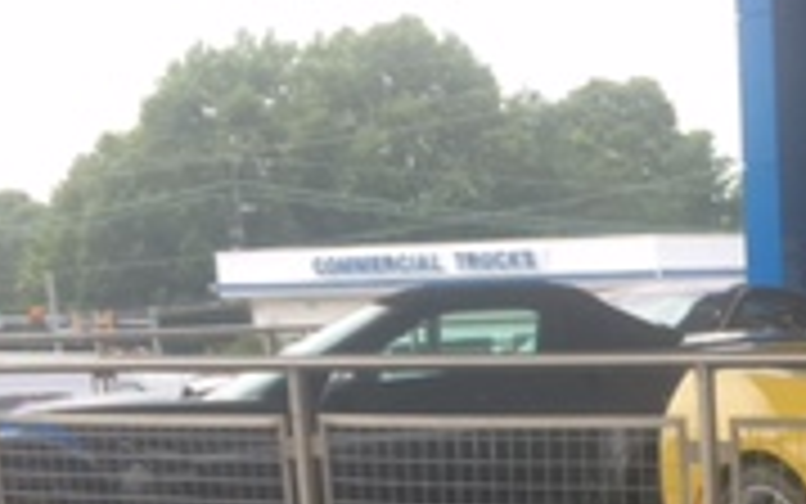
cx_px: 792
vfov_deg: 10.9
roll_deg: +1.9
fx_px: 2417
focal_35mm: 110
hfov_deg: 18.5
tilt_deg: -19.5
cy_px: 1008
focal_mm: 4.15
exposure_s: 1/430
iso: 25
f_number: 2.2
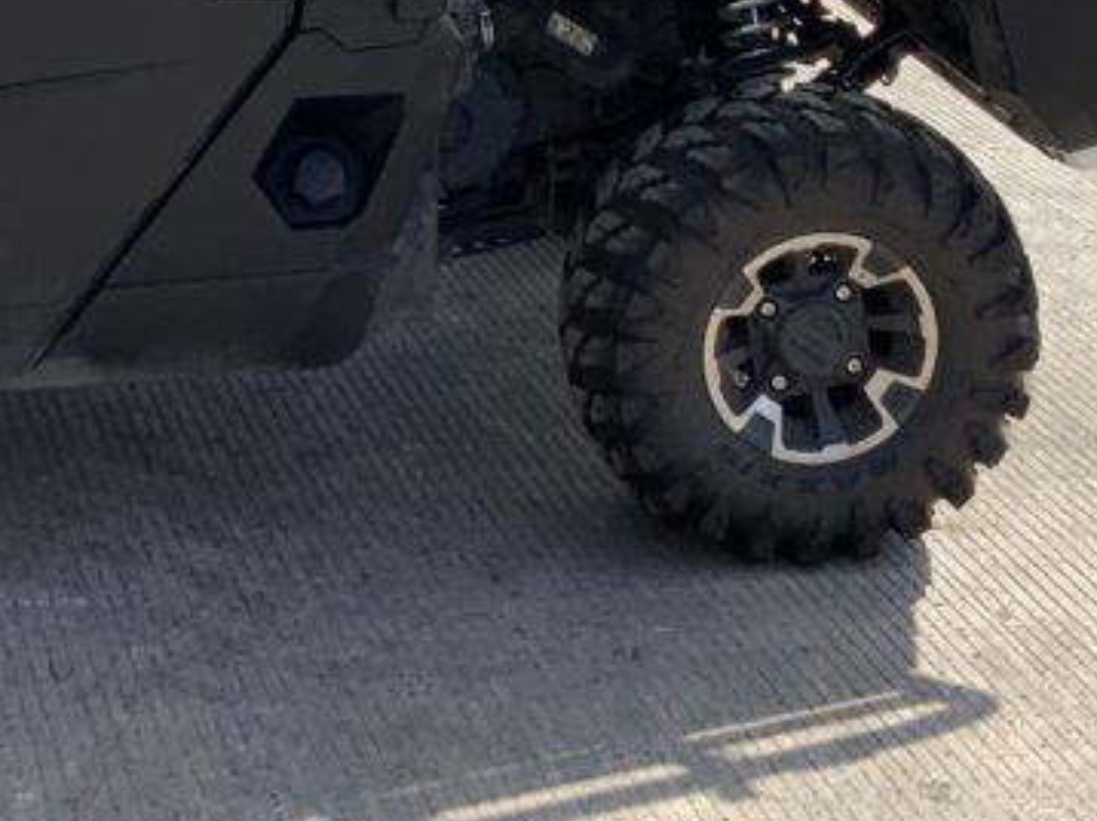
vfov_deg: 16.9
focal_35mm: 83
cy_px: -190
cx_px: 340
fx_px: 2629
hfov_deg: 23.4
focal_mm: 3
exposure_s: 1/1076
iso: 16
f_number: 1.8
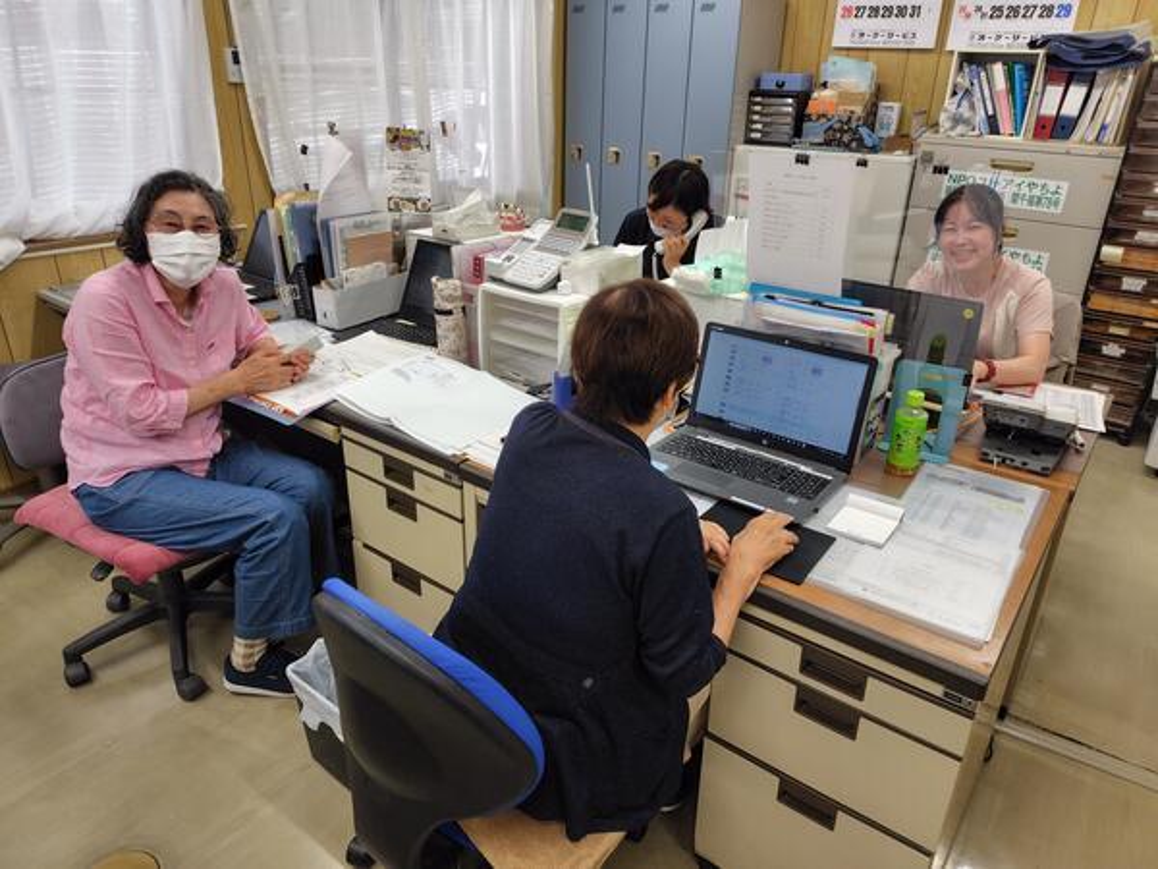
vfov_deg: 58.9
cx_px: 579
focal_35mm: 23
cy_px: 434
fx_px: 769
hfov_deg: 73.9
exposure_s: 1/120
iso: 124
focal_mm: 5.6
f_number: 1.9
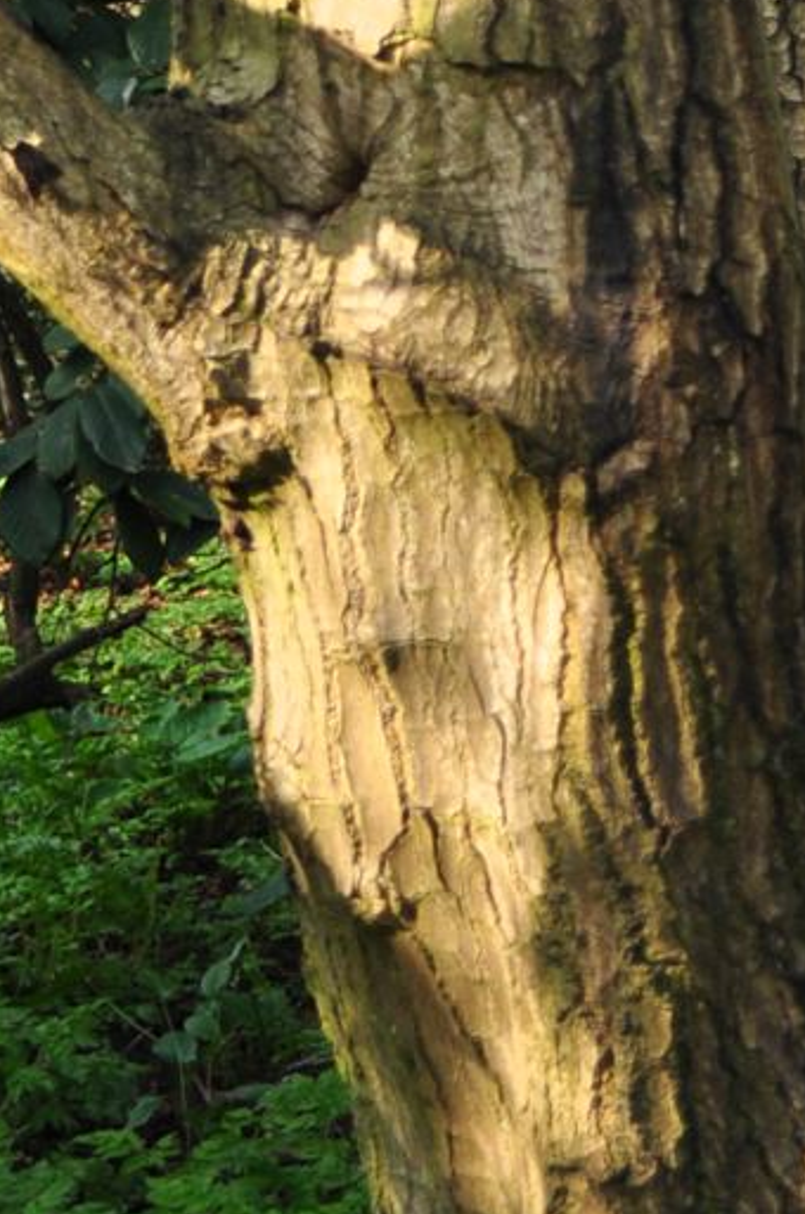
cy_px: -1
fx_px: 6701
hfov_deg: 6.8
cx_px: 929
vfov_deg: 10.3
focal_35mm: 199
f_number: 4.8
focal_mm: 32
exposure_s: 1/250
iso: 200
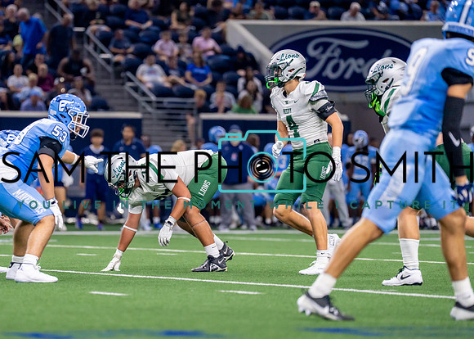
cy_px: 189
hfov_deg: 7.8
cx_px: 169
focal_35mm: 258
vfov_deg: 5.6
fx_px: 3478
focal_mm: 200
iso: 1600
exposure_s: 1/1000
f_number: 2.8
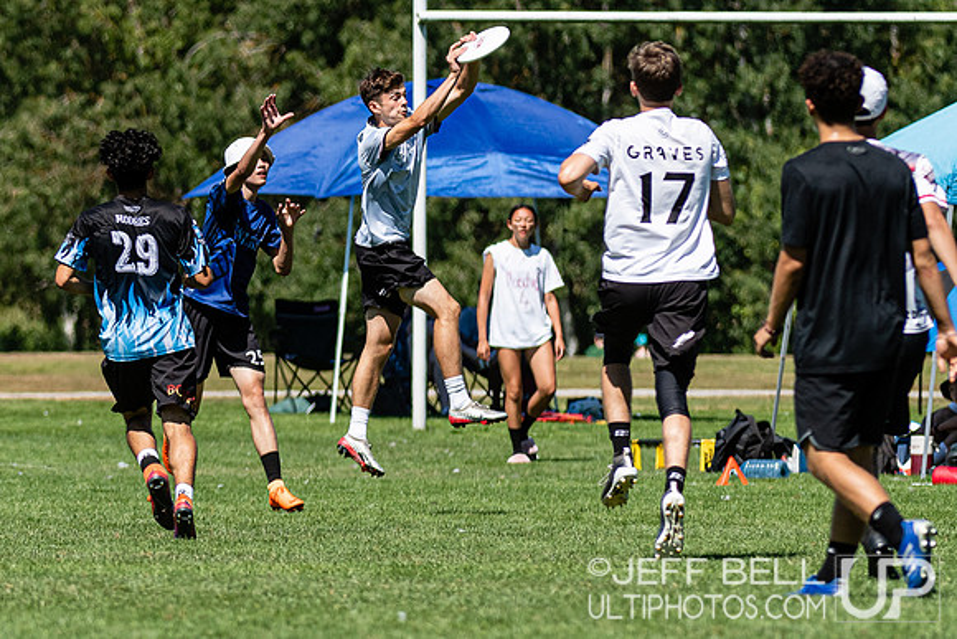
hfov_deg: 3.4
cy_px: 214
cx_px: 231
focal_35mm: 605
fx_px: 16076
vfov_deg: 2.3
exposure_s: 1/3200
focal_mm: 200
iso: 200
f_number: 4
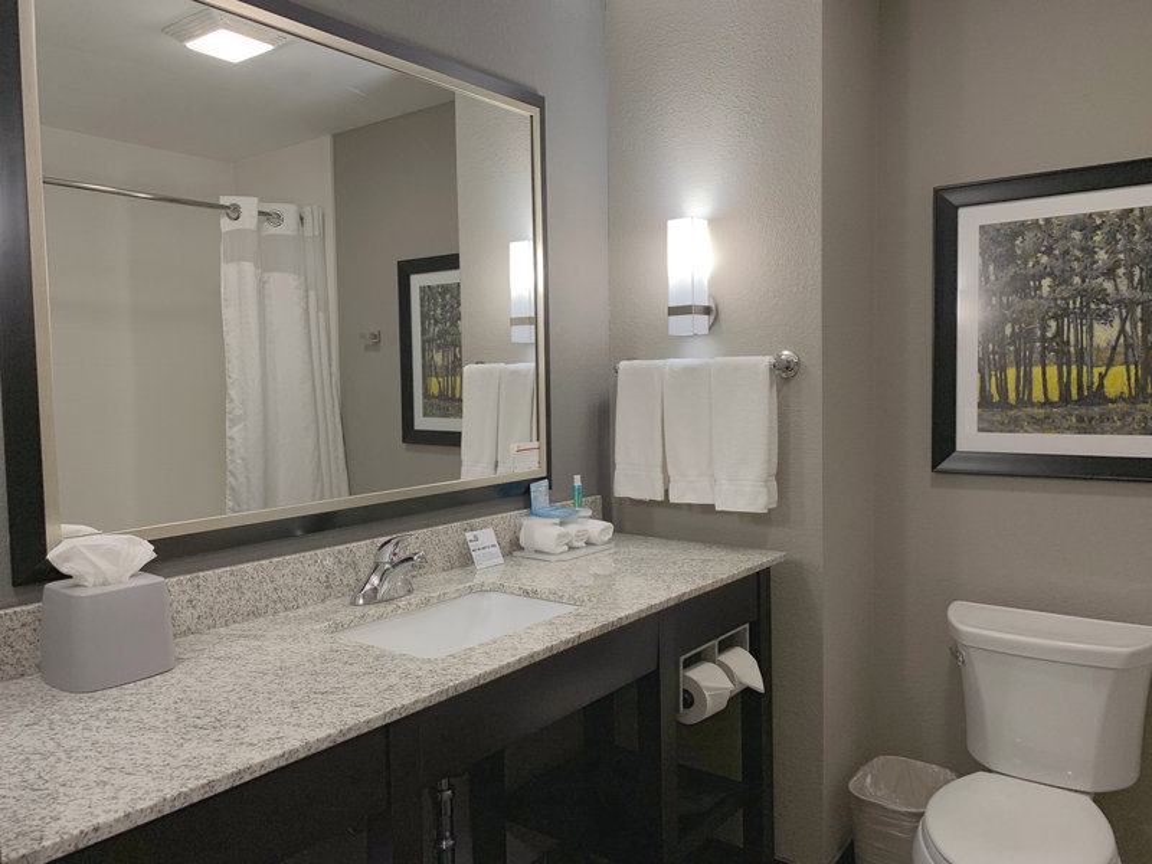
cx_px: 576
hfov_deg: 67.3
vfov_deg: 53.1
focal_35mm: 26
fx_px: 865
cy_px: 432
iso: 80
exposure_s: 1/120
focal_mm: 4.25
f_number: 1.8
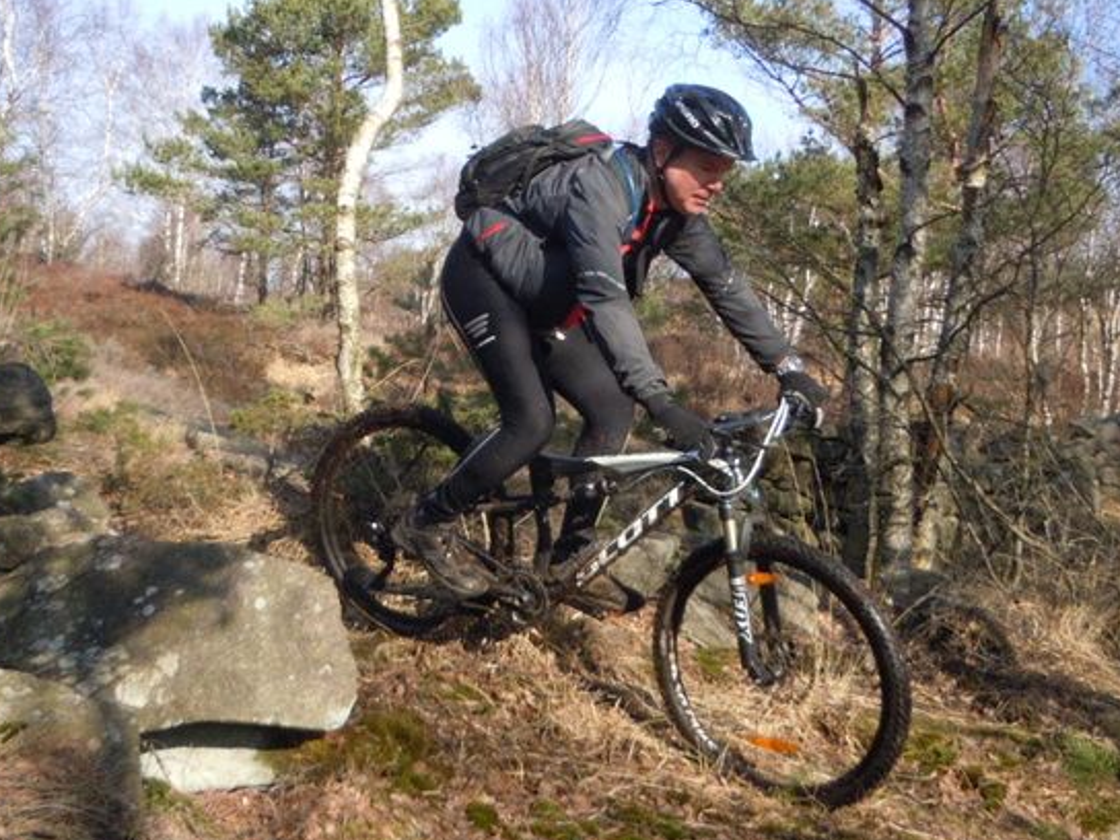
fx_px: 1294
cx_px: 423
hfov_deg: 46.4
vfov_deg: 35.9
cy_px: 344
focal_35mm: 40
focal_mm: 5.4
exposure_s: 1/400
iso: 400
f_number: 7
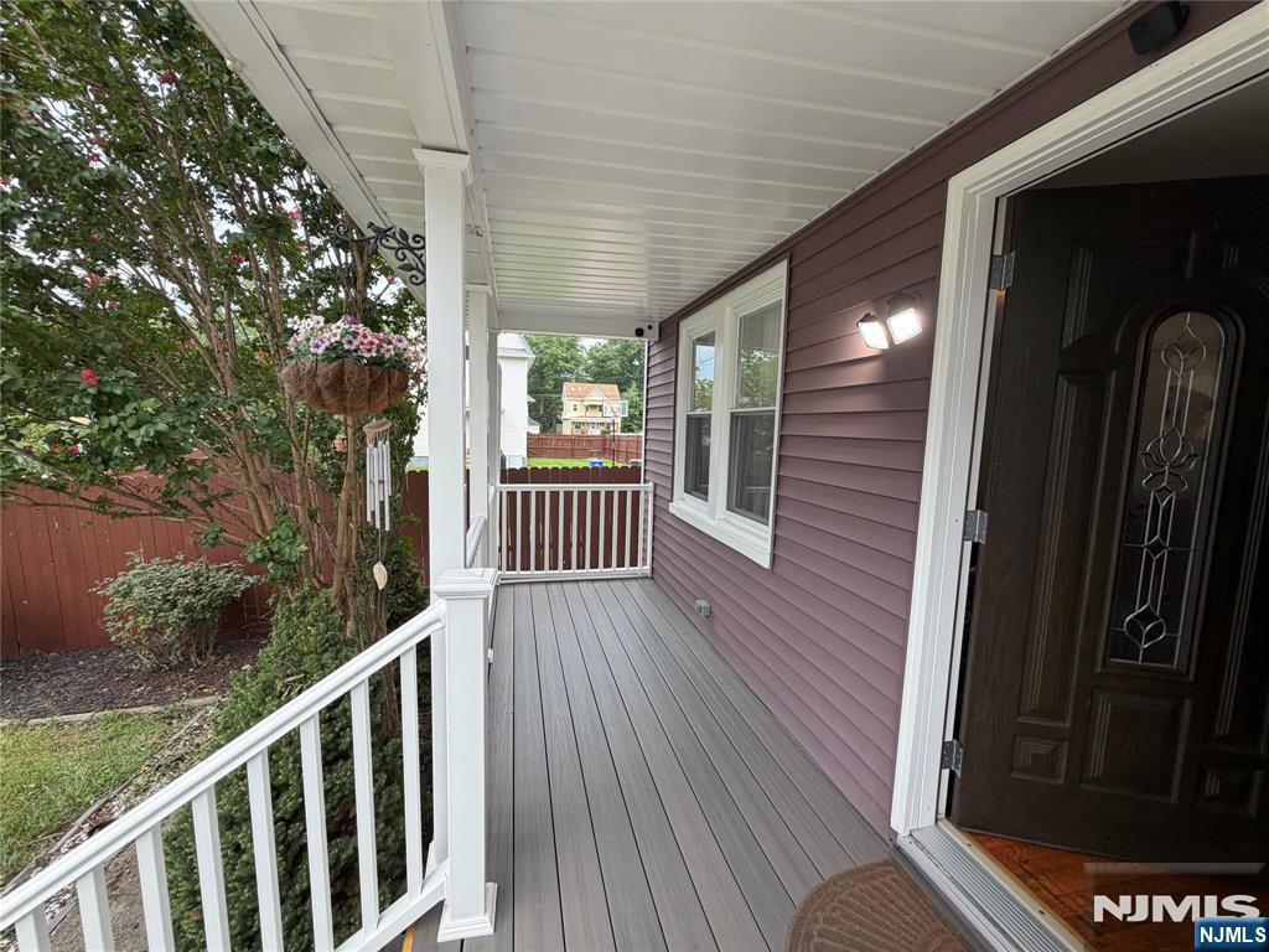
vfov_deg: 85.7
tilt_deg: -7.2
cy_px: 476
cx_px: 634
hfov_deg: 102.1
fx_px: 513
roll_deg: -1.6
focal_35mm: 14
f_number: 2.2
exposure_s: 1/120
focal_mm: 2.22
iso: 64
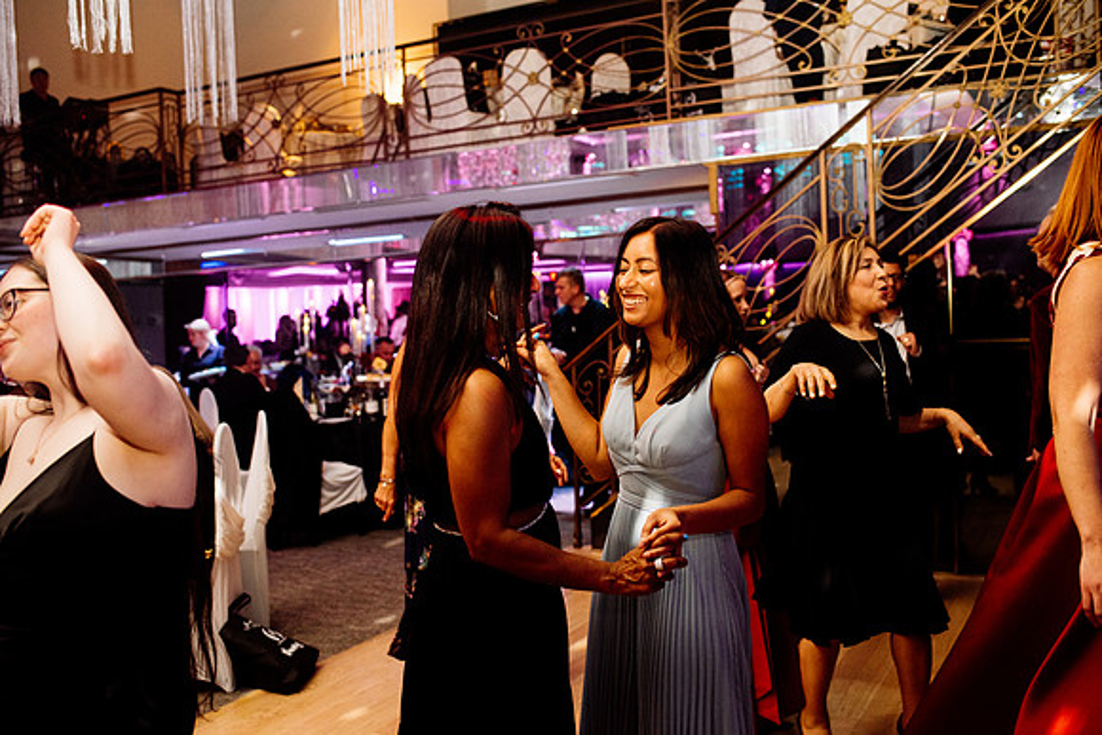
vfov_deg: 37.9
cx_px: 551
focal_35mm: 35
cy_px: 368
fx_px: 1072
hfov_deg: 54.4
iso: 1250
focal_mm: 35
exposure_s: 1/200
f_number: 2.8
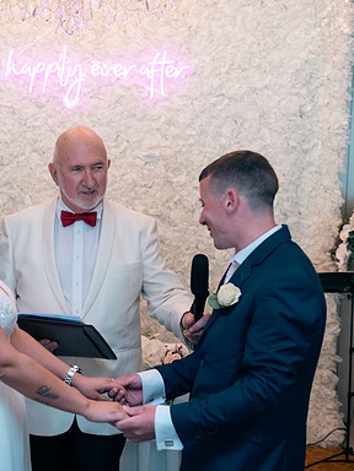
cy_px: 235
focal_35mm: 61
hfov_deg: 23.8
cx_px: 100
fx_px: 832
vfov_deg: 31.7
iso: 640
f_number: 3.5
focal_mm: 42
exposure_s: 1/160
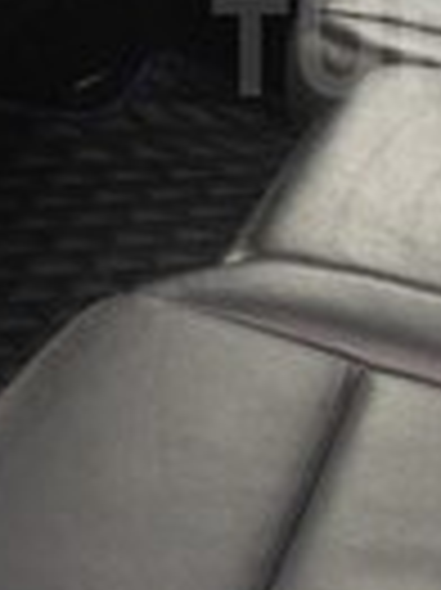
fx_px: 2127
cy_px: 45
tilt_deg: -23.9
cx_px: 558
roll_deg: -0.4
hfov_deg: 11.6
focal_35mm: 125
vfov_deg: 15.6
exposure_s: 1/24
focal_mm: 4.12
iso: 50
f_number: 2.4
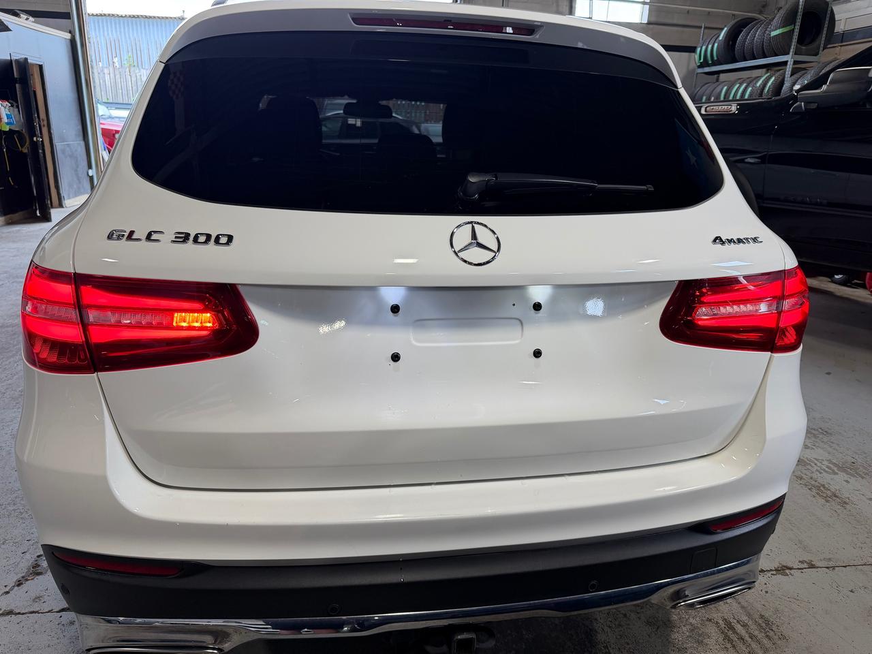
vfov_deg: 56.8
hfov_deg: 71.6
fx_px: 605
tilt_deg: -18.0
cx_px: 436
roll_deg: -2.2
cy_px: 327
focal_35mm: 24
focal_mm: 6.76
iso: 125
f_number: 1.78
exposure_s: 1/120
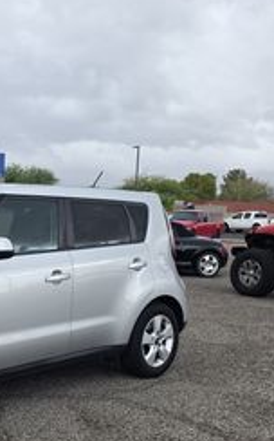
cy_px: 293
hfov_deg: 24.9
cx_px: -29
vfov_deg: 41.4
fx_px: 575
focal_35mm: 48
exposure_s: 1/1422
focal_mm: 6.3
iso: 80
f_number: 1.7
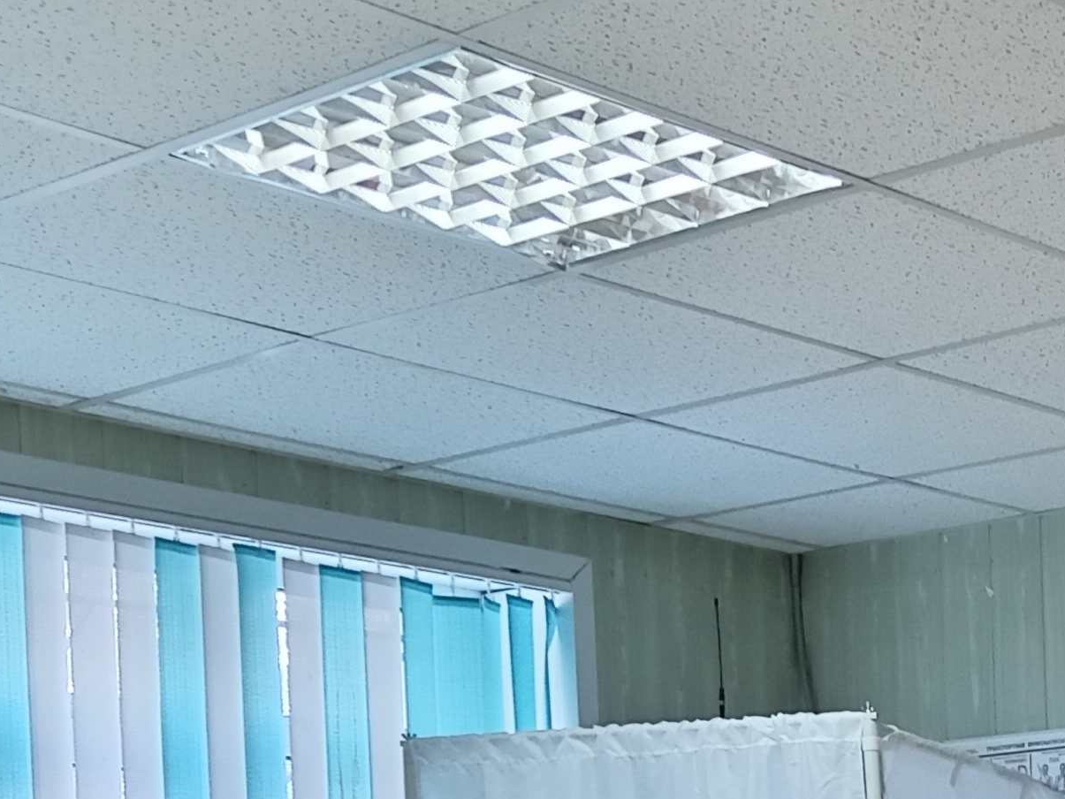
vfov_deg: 15.9
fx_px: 2615
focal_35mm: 85
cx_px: 1559
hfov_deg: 20.1
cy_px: 1201
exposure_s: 1/25
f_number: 1.8
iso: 510
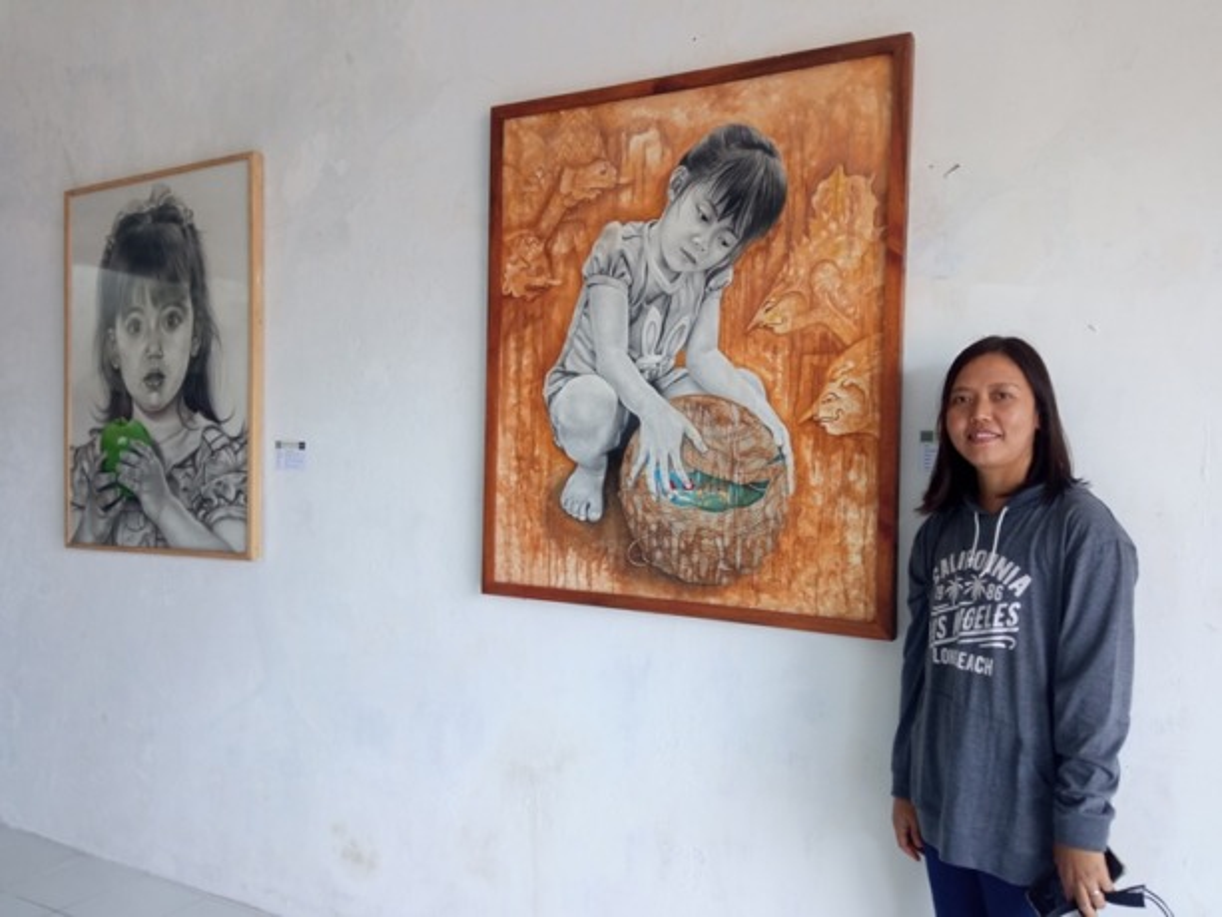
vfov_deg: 51.4
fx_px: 953
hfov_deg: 65.3
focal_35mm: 27
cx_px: 611
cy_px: 458
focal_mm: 3.79
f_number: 2.2
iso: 185
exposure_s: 1/33.3
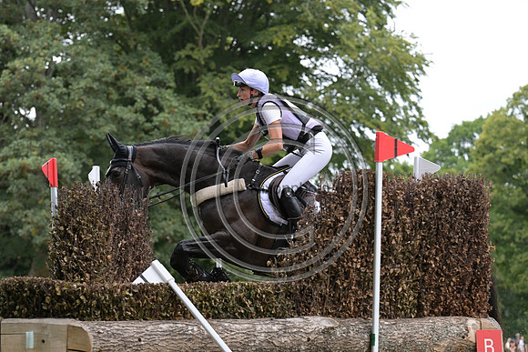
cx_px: 264
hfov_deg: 14.7
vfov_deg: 9.8
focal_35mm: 140
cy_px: 176
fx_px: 2054
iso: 2000
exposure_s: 1/1250
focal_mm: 140
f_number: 5.6
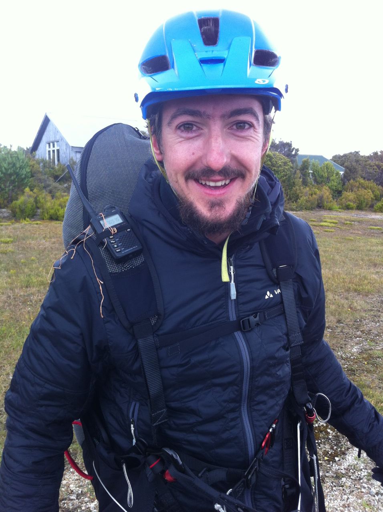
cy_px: 256
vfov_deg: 52.7
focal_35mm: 35
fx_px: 517
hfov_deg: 40.6
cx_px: 192
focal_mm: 3.85
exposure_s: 1/150
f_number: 2.8
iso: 80
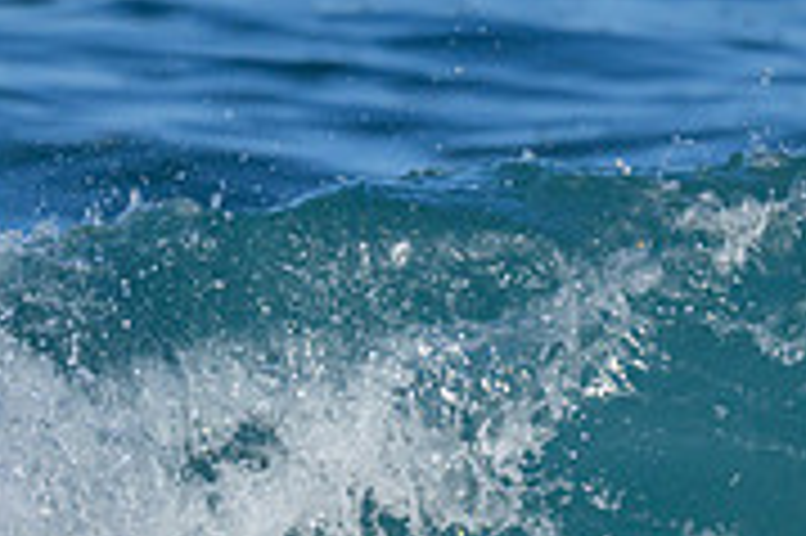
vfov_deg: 0.5
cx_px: -65
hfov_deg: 0.7
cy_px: 774
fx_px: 67327
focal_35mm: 3010
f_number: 8
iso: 280
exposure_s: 1/2000
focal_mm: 800
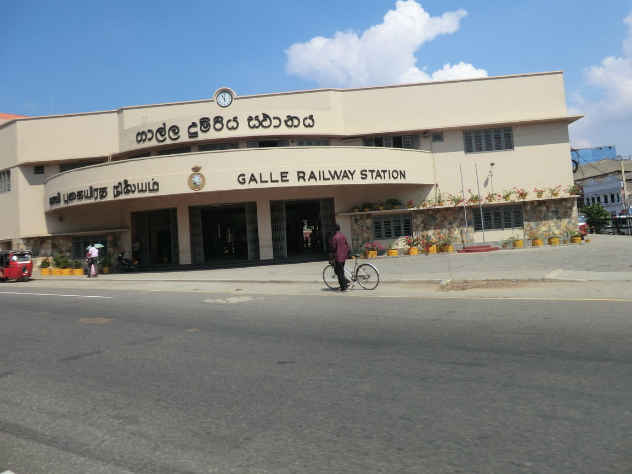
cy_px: 228
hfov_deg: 69.4
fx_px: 456
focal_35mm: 25
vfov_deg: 54.9
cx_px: 327
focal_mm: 4.3
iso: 80
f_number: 7.5
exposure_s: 1/250
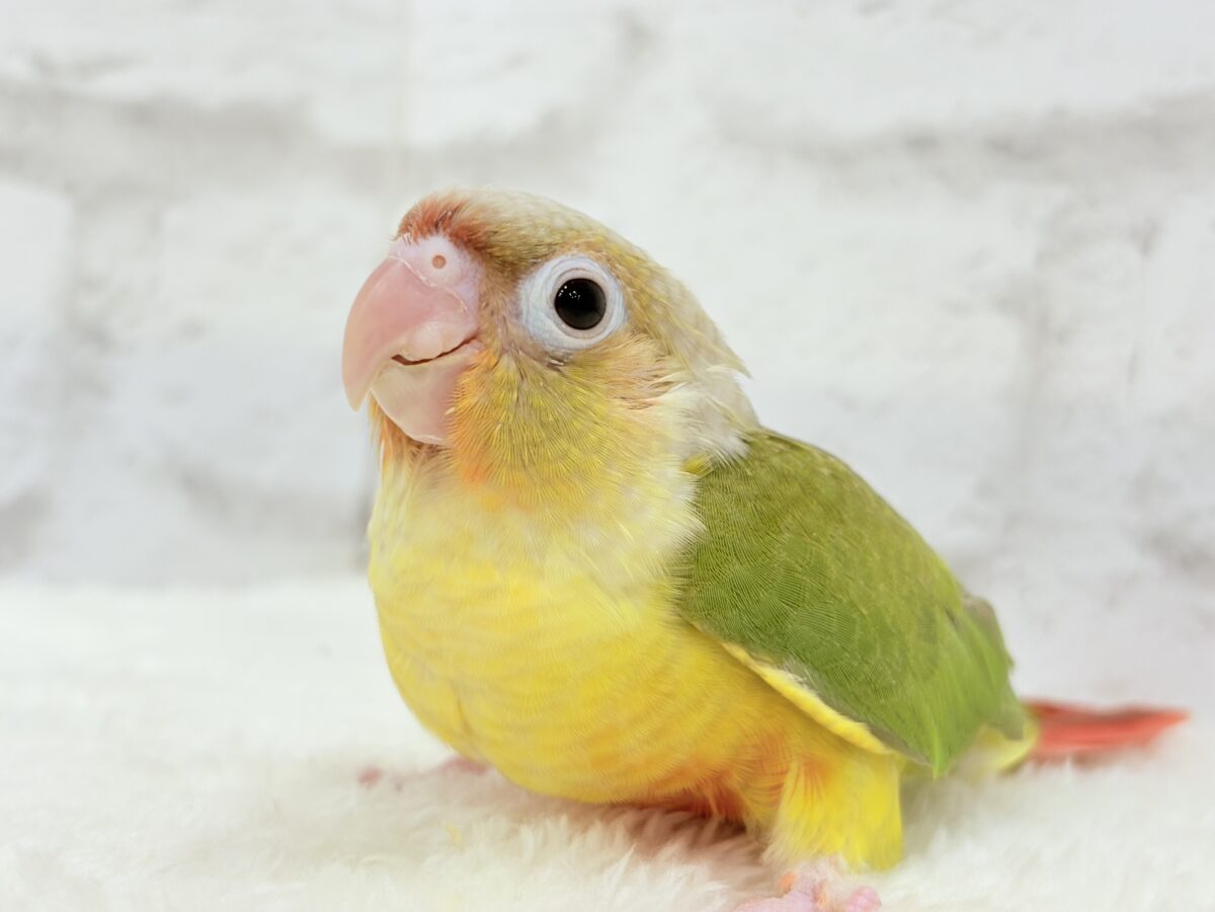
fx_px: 1825
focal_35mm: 52
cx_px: 608
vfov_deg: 28.0
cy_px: 456
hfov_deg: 36.8
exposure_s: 1/100
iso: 80
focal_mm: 5.96
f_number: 1.6
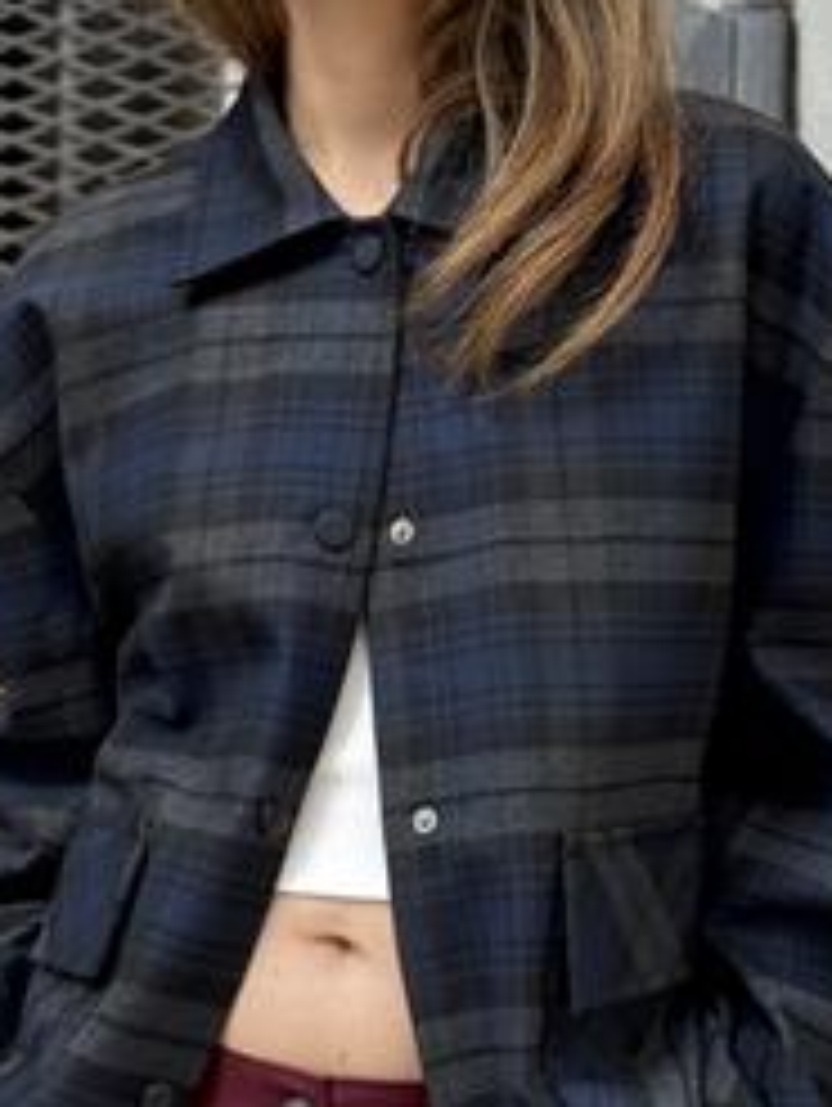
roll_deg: -1.3
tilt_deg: +0.5
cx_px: 279
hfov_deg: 14.2
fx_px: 3327
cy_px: 443
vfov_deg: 18.9
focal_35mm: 104
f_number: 1.78
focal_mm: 6.76
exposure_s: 1/407
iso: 64
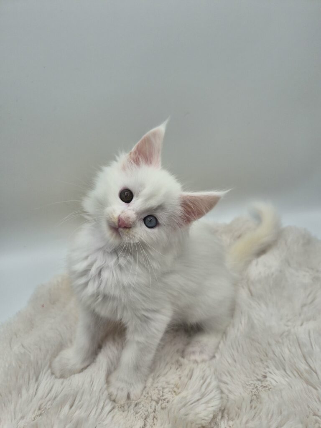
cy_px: 214
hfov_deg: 58.9
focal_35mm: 23
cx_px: 160
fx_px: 284
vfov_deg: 73.9
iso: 80
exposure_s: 1/2472
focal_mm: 5.4
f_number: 1.8
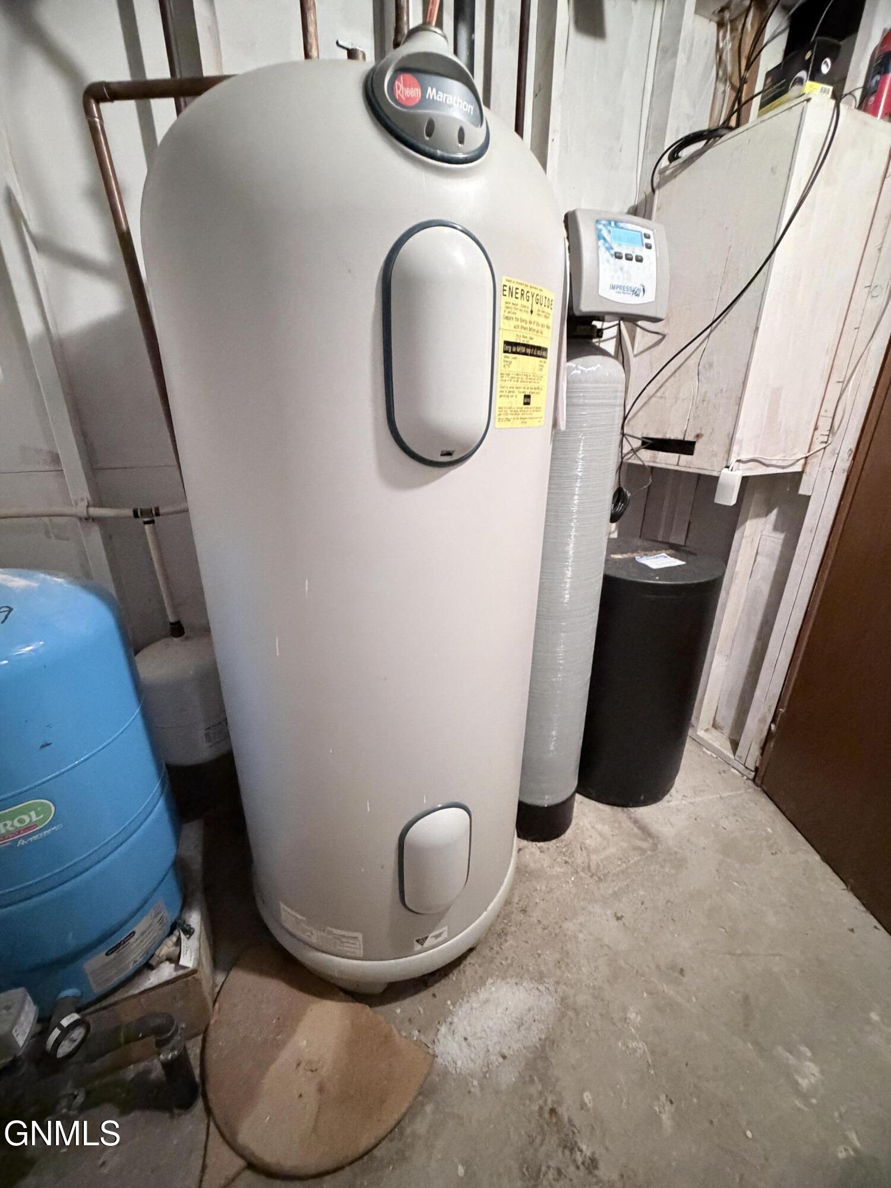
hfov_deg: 85.7
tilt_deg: -22.4
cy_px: 594
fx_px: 480
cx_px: 446
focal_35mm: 14
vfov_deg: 102.1
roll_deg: -0.8
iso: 1000
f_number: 2.2
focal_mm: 2.22
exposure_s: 1/40
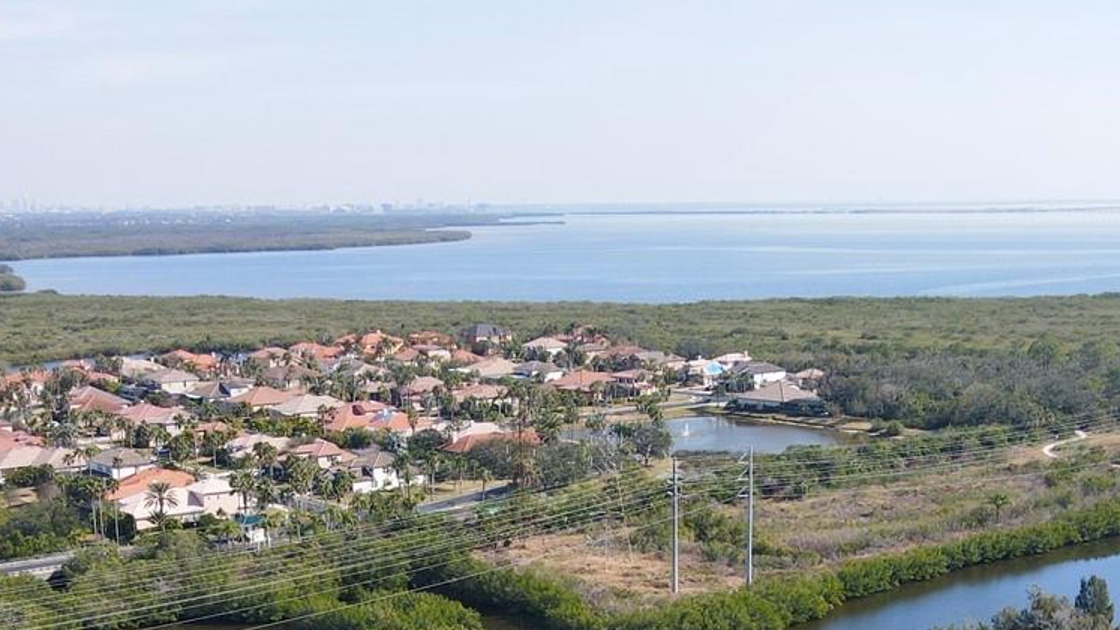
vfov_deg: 19.7
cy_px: 822
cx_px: 582
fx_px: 1663
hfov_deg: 37.2
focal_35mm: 56
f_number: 2.8
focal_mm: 4.5
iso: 100
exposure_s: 1/500
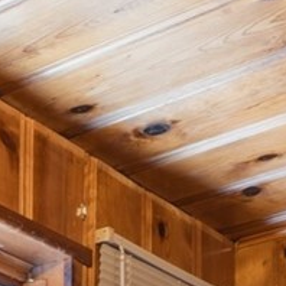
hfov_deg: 11.4
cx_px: -253
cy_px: 739
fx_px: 1309
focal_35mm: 140
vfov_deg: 10.4
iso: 160
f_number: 9
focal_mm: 16
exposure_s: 1/10
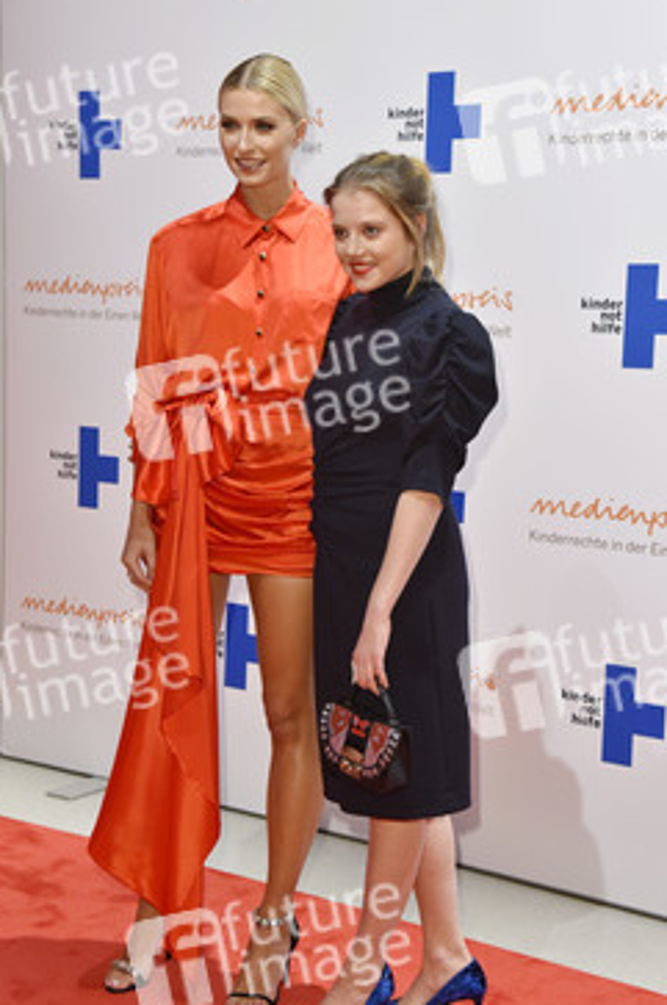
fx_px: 1784
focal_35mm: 64
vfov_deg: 31.4
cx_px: 349
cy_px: 534
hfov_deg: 21.2
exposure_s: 1/160
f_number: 5.6
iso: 2500
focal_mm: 58
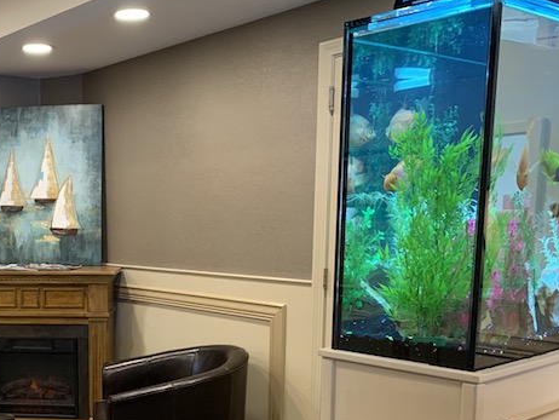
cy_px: 332
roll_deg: +0.3
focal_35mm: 45
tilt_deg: -8.4
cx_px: 79
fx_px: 727
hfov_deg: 39.6
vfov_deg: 31.4
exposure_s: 1/60
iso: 320
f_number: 1.8
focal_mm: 4.25
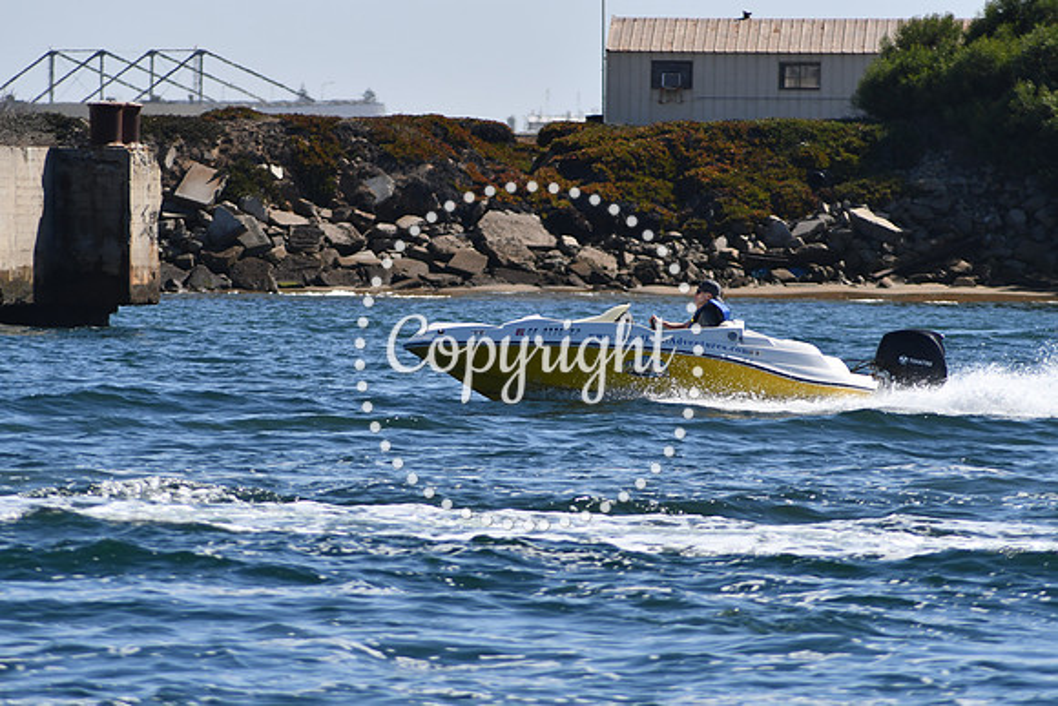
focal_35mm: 360
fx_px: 10582
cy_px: 353
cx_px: 529
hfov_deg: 5.7
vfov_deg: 3.8
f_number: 6.3
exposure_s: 1/1250
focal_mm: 240
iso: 200
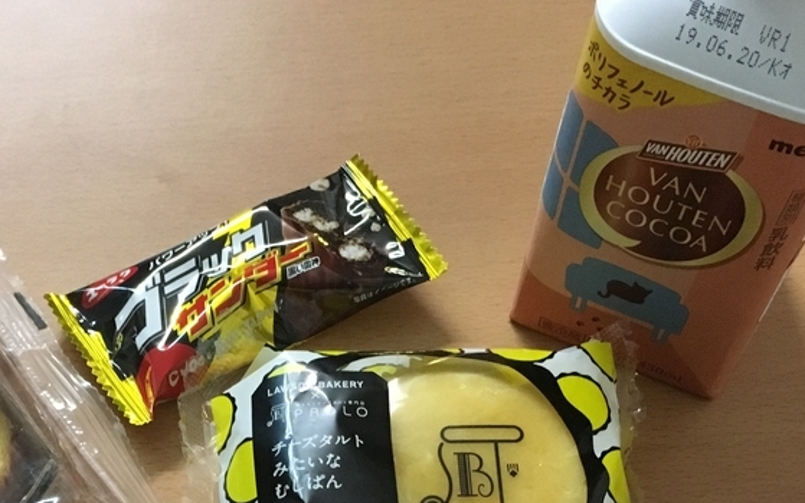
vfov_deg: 18.6
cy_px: 608
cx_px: 328
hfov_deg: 31.0
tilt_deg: -63.8
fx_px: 1448
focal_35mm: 66
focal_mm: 4.15
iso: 250
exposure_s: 1/30
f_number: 2.2
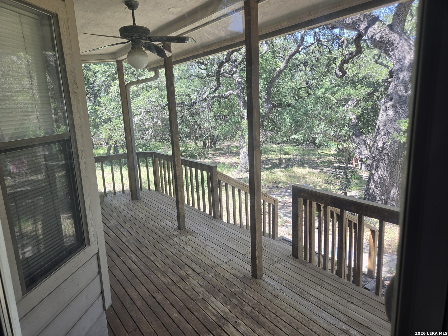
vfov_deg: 58.9
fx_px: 298
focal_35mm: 23
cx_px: 224
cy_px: 168
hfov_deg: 73.9
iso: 32
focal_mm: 5.4
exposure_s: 1/180
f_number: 1.8
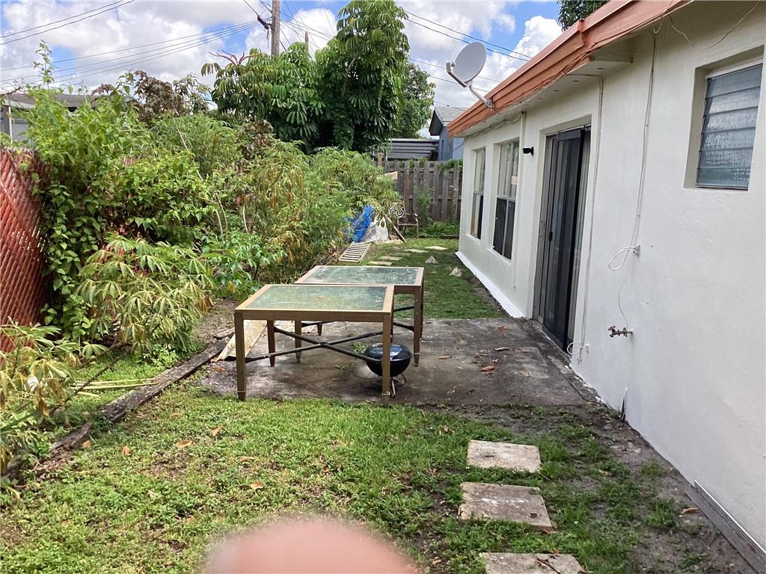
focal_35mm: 31
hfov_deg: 58.4
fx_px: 686
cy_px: 287
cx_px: 383
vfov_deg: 45.4
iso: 25
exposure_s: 1/253
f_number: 2.4
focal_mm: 3.3
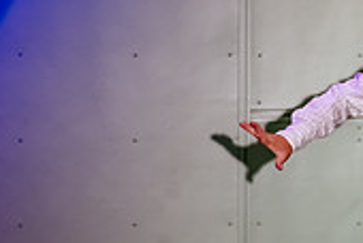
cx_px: 404
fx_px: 4899
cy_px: 151
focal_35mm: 485
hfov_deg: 4.2
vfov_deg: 2.8
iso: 2500
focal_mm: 120
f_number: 2.8
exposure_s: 1/500
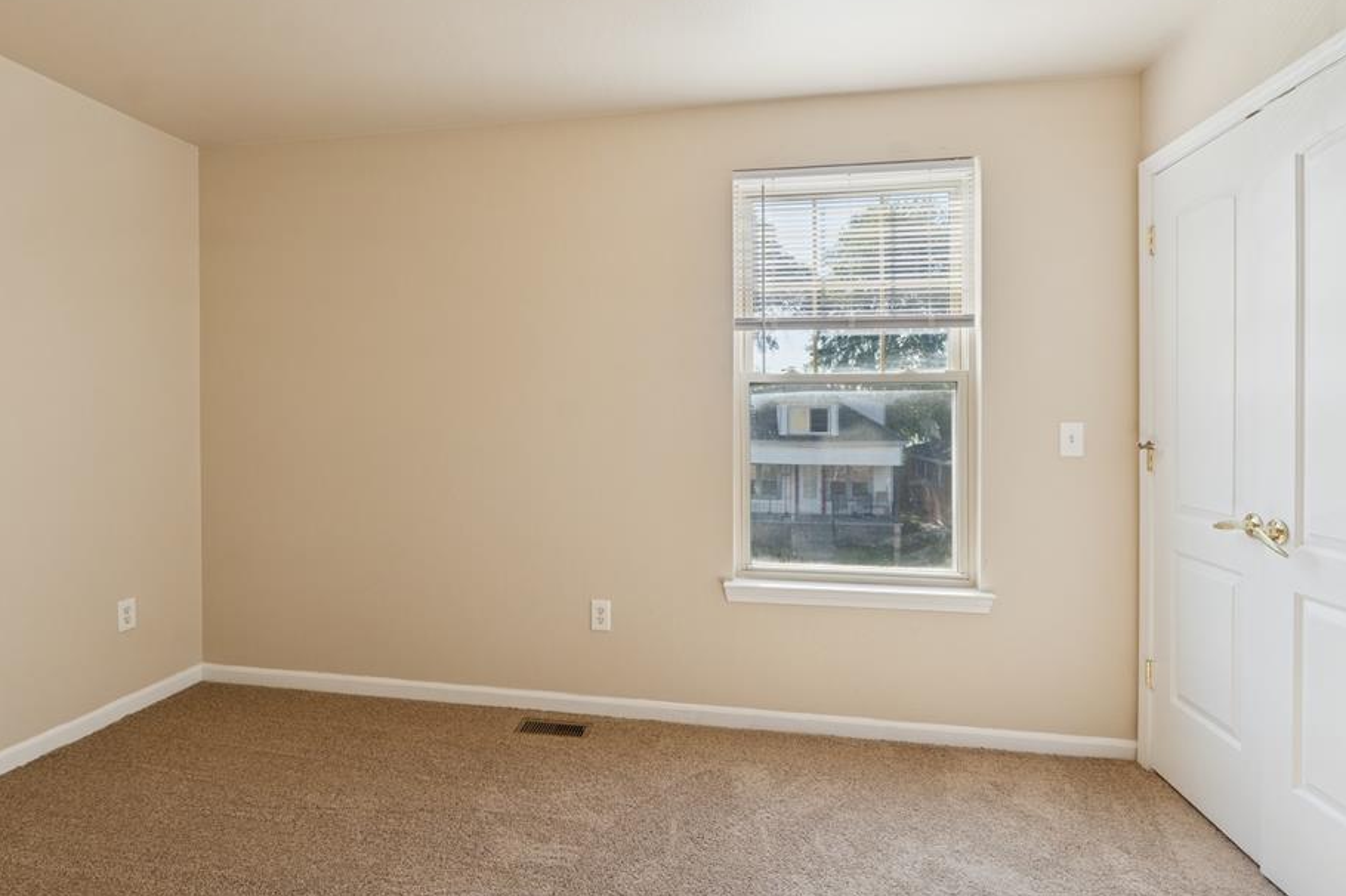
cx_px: 614
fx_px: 694
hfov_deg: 88.0
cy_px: 460
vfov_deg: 65.7
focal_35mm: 19
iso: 400
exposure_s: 1/80
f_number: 8
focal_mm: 11
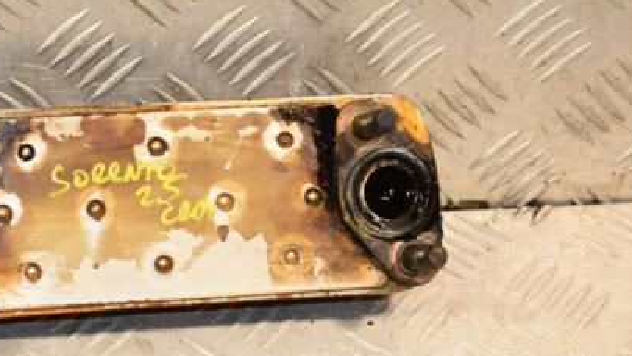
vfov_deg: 9.0
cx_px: 198
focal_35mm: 135
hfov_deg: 15.9
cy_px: 180
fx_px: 2263
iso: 800
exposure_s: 1/200
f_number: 5.6
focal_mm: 58
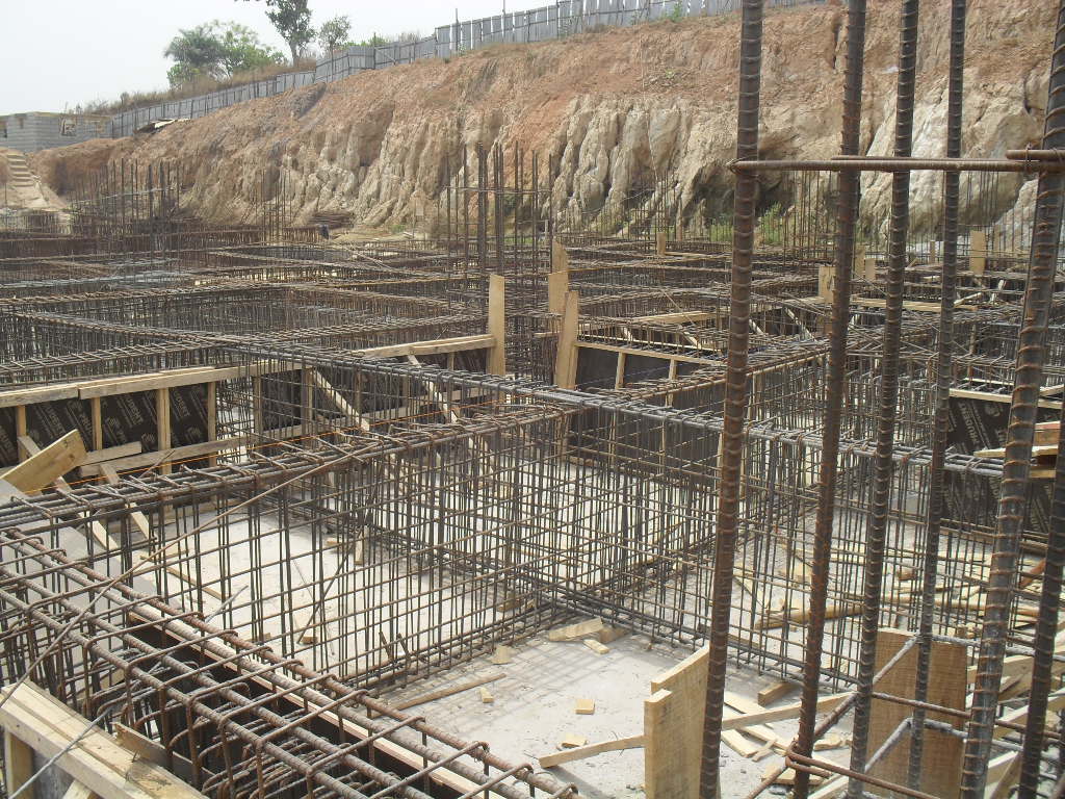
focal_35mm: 35
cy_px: 400
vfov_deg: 40.7
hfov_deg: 52.6
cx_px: 532
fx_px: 1077
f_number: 8.4
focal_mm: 6.3
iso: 100
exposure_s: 1/125
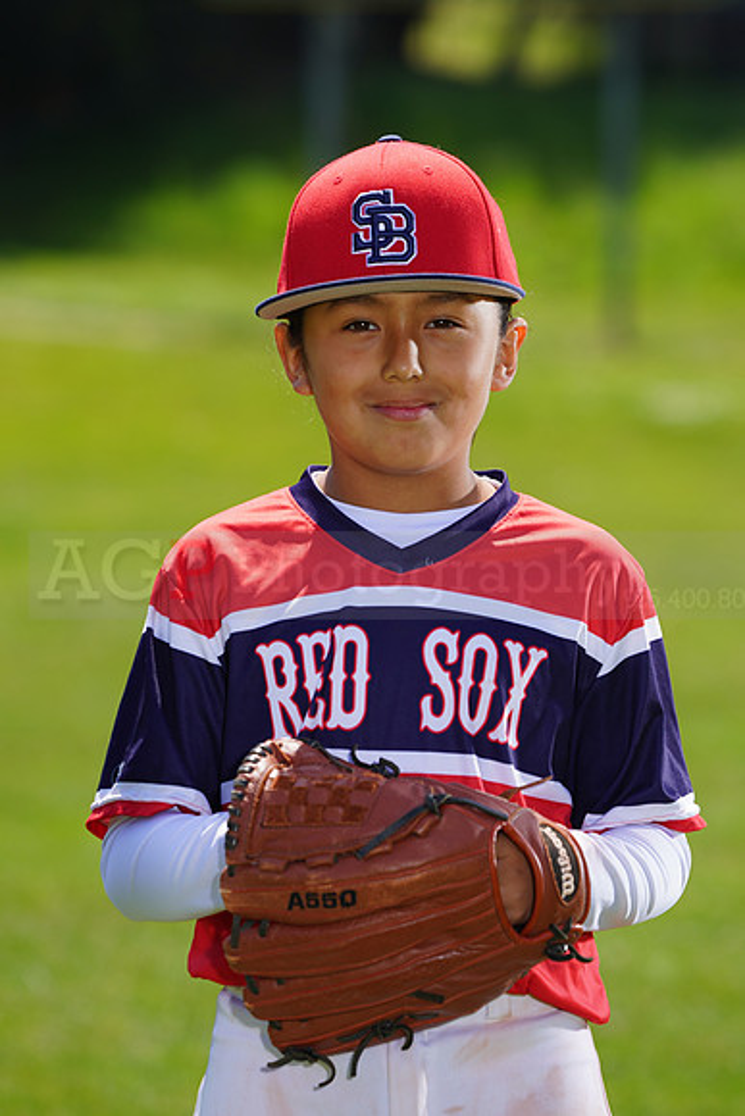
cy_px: 558
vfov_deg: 7.9
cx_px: 372
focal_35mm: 259
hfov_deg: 5.3
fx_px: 8034
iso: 100
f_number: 7.1
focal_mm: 259
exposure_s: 1/250
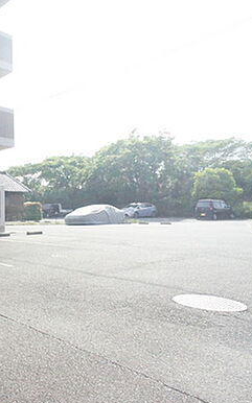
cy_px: 207
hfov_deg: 30.9
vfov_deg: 51.5
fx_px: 418
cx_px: -5
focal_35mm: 38
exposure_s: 1/2000
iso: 6400
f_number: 11
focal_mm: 16
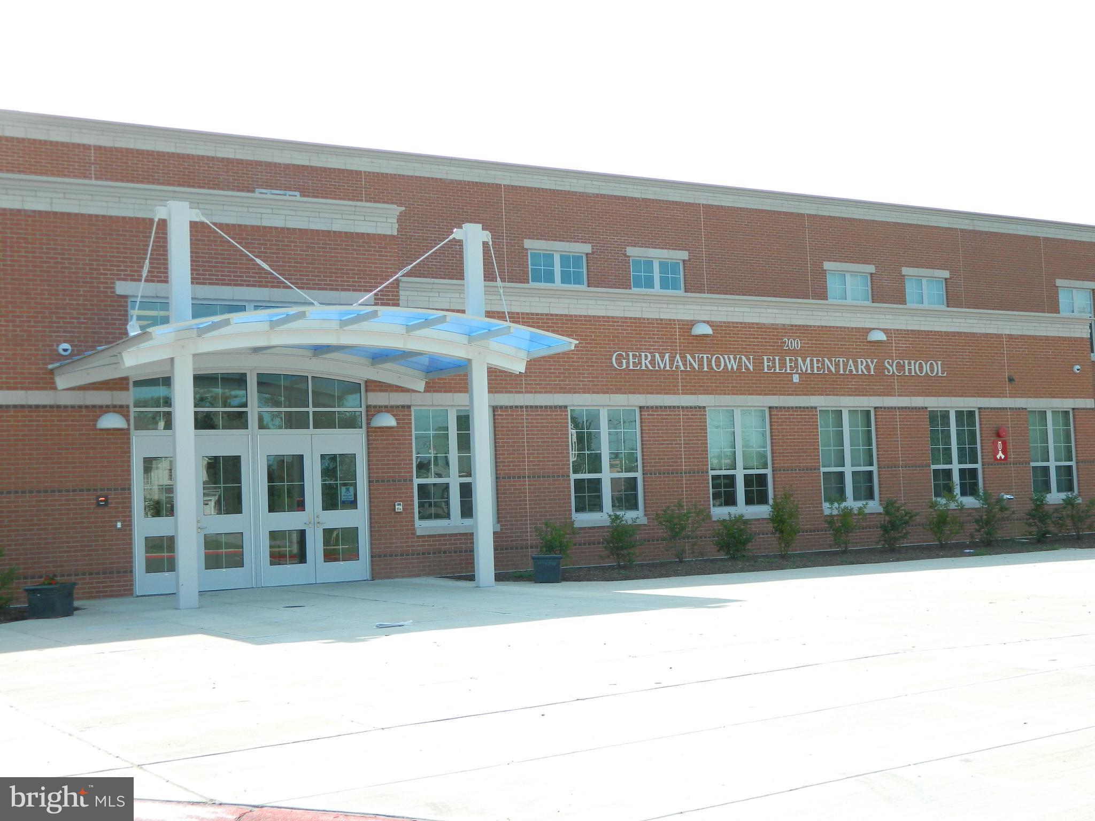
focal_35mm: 47
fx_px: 1487
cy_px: 410
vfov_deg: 30.9
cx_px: 548
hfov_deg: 40.4
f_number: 3.6
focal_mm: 8.4
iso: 110
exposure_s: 1/400
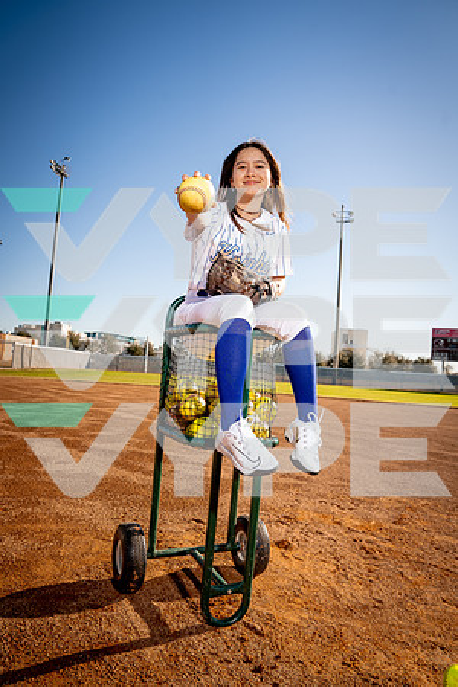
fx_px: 458
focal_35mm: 24
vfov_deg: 73.7
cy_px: 344
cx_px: 229
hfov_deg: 53.1
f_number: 5.6
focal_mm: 24
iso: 100
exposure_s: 1/250
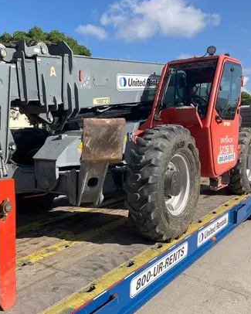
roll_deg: -0.8
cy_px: 156
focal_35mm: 37
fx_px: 343
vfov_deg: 49.1
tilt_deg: -5.6
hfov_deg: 39.3
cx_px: 70
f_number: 1.8
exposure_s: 1/1621
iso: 32
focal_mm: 3.99
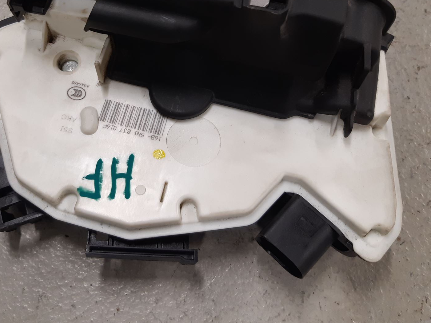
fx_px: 473
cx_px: 160
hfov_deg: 48.5
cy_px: 94
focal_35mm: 38
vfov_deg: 37.1
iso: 100
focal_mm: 3.93
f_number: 1.7
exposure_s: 1/50
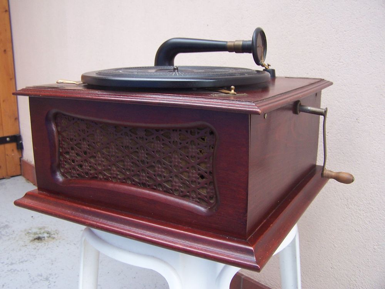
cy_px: 144
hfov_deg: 49.0
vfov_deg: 37.7
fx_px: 423
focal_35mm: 38
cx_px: 192
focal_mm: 6.3
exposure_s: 1/30
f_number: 2.8
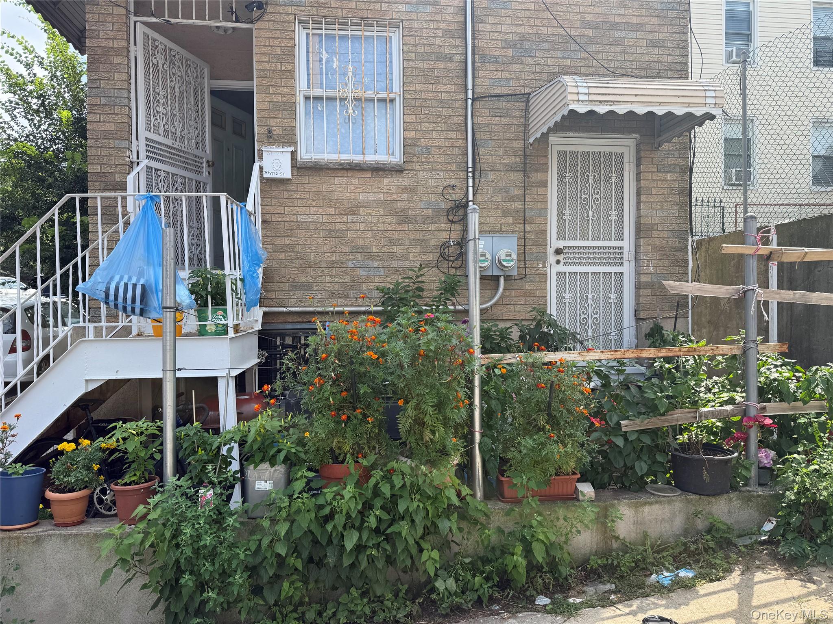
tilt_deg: -0.7
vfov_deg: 56.8
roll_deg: +1.0
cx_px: 416
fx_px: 578
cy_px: 312
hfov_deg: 71.6
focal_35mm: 24
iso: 80
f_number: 1.78
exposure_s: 1/1585
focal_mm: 6.76
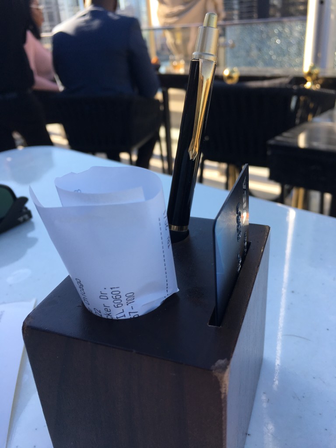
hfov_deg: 48.2
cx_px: 168
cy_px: 224
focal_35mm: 29
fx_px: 375
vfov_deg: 61.7
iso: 25
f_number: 2.2
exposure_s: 1/432
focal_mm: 4.15
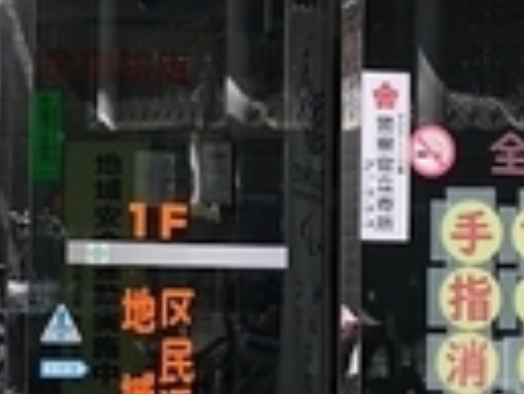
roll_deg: -0.7
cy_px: -28
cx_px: -4
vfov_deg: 8.5
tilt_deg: +6.0
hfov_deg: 11.3
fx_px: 2621
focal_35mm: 173
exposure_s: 1/232
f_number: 1.8
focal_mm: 3.99
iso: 20
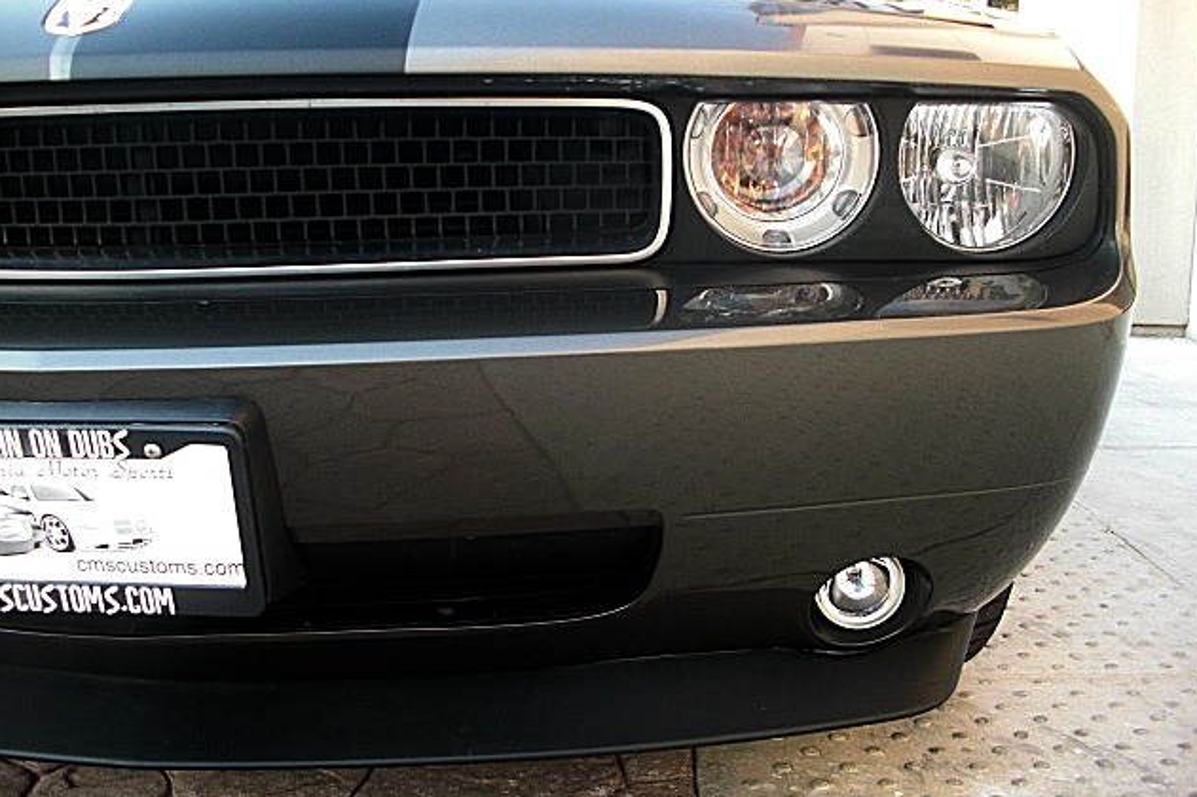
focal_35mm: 38
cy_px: 361
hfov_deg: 50.7
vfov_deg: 35.0
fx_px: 1263
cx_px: 599
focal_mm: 6.3
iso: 200
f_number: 2.8
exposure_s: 1/100
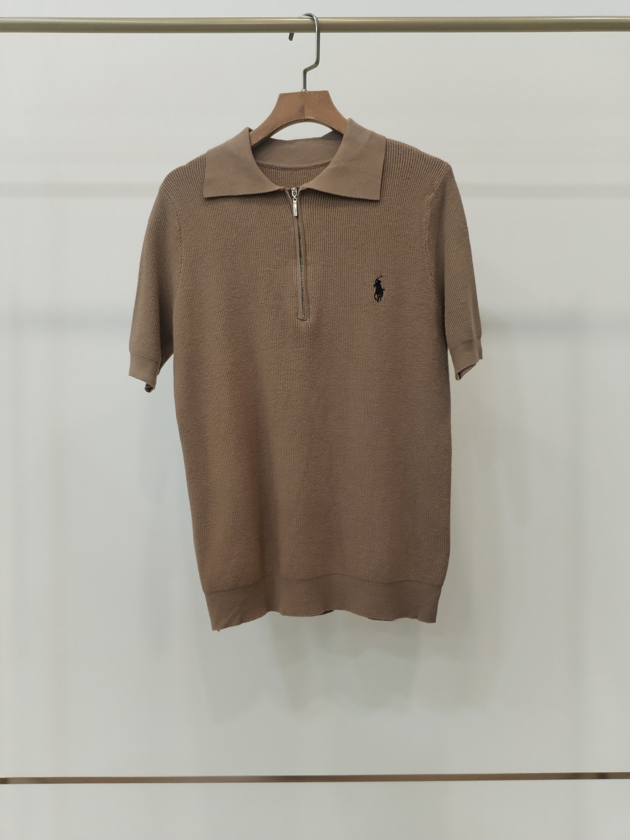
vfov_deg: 61.7
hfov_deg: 48.2
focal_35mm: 29
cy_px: 420
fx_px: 704
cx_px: 315
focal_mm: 4.75
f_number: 1.8
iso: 340
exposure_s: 1/60
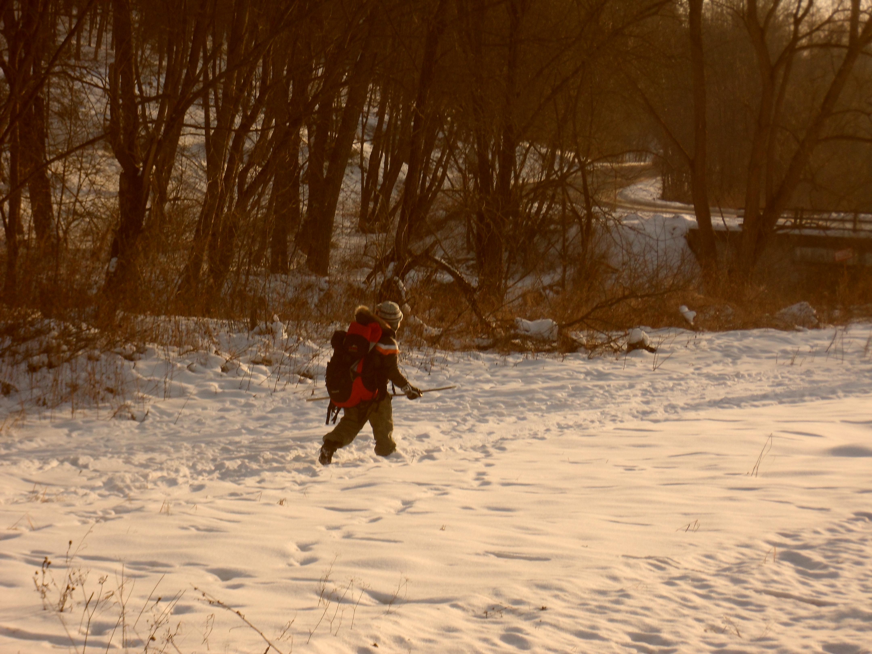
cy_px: 327
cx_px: 436
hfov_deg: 18.7
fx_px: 2645
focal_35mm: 105
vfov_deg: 14.1
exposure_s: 1/250
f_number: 5.3
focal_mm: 17.7
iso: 80
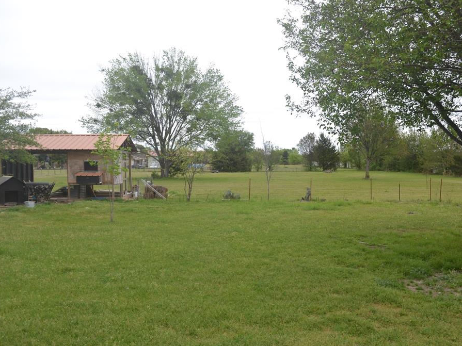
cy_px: 171
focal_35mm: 33
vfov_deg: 42.9
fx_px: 440
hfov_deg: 55.2
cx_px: 261
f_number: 6.3
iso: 100
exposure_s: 1/160
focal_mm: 20
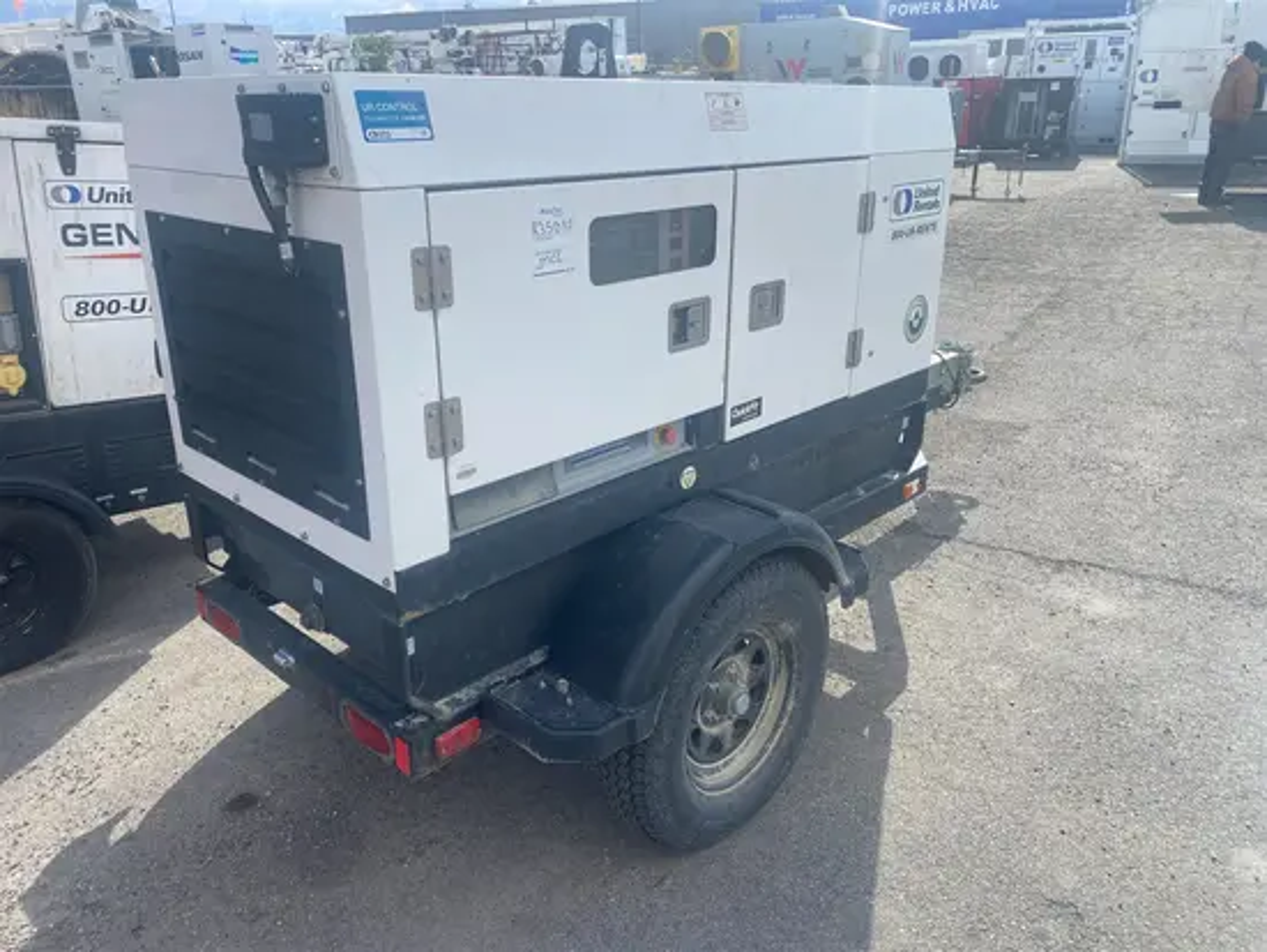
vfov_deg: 53.1
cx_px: 634
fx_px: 952
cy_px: 476
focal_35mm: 26
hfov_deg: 67.3
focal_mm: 4.25
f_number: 1.8
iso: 32
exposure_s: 1/2105
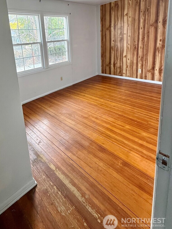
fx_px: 133
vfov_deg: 78.0
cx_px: 50
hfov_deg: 63.3
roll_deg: +4.8
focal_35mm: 20
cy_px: 69
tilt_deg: -11.4
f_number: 2.2
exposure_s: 1/99
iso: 160
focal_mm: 2.22
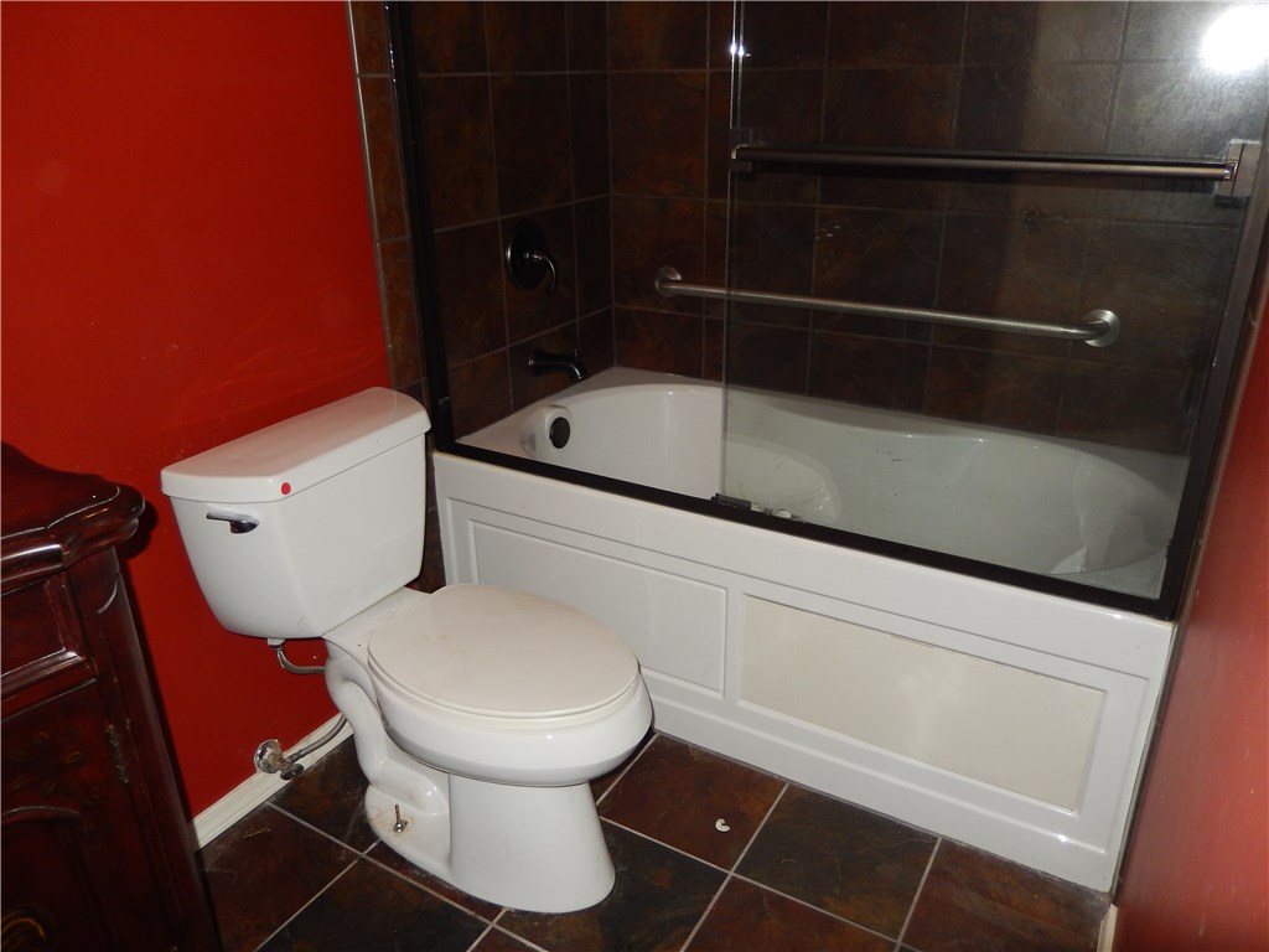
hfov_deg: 69.4
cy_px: 476
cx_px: 634
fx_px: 916
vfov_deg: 54.9
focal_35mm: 25
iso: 200
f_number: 3.4
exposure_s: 1/30
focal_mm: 4.5
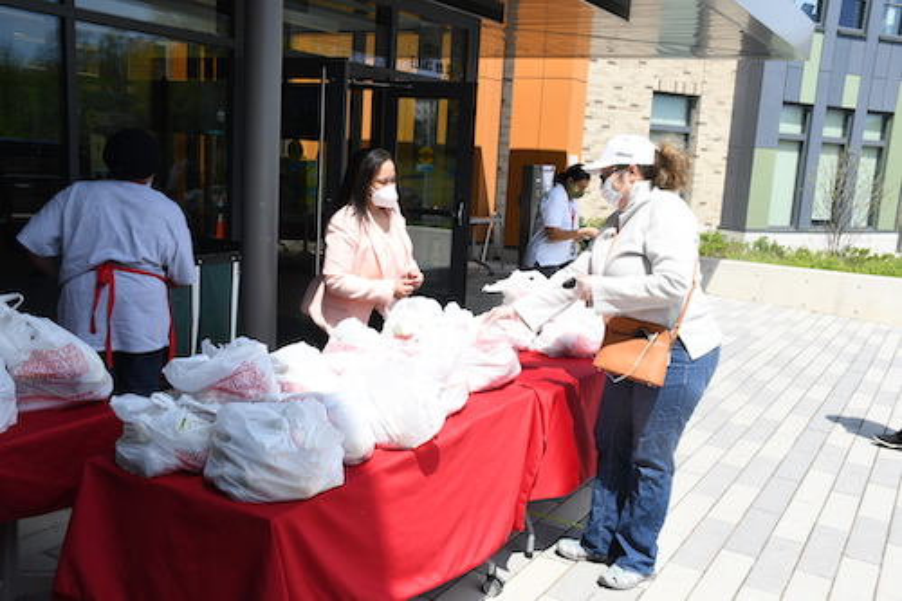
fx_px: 902
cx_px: 451
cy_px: 300
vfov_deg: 36.8
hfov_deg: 53.1
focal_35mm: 36
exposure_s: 1/200
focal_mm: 24
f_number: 14
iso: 320
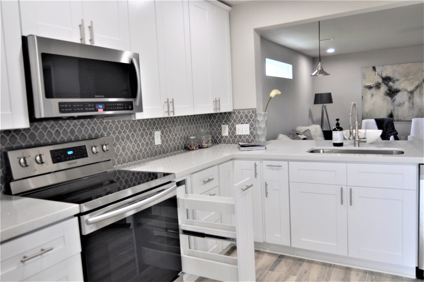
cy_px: 141
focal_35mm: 27
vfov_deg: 47.8
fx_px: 318
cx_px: 212
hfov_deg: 67.4
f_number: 4.5
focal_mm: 18
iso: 400
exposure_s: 1/80
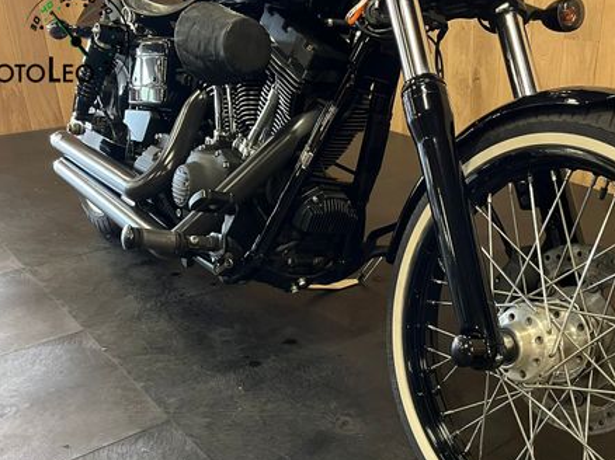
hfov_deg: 48.3
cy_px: 321
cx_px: 403
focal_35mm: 38
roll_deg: -0.4
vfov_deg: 37.1
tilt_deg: -26.8
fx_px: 675
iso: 640
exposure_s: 1/33
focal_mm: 5.1
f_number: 1.6
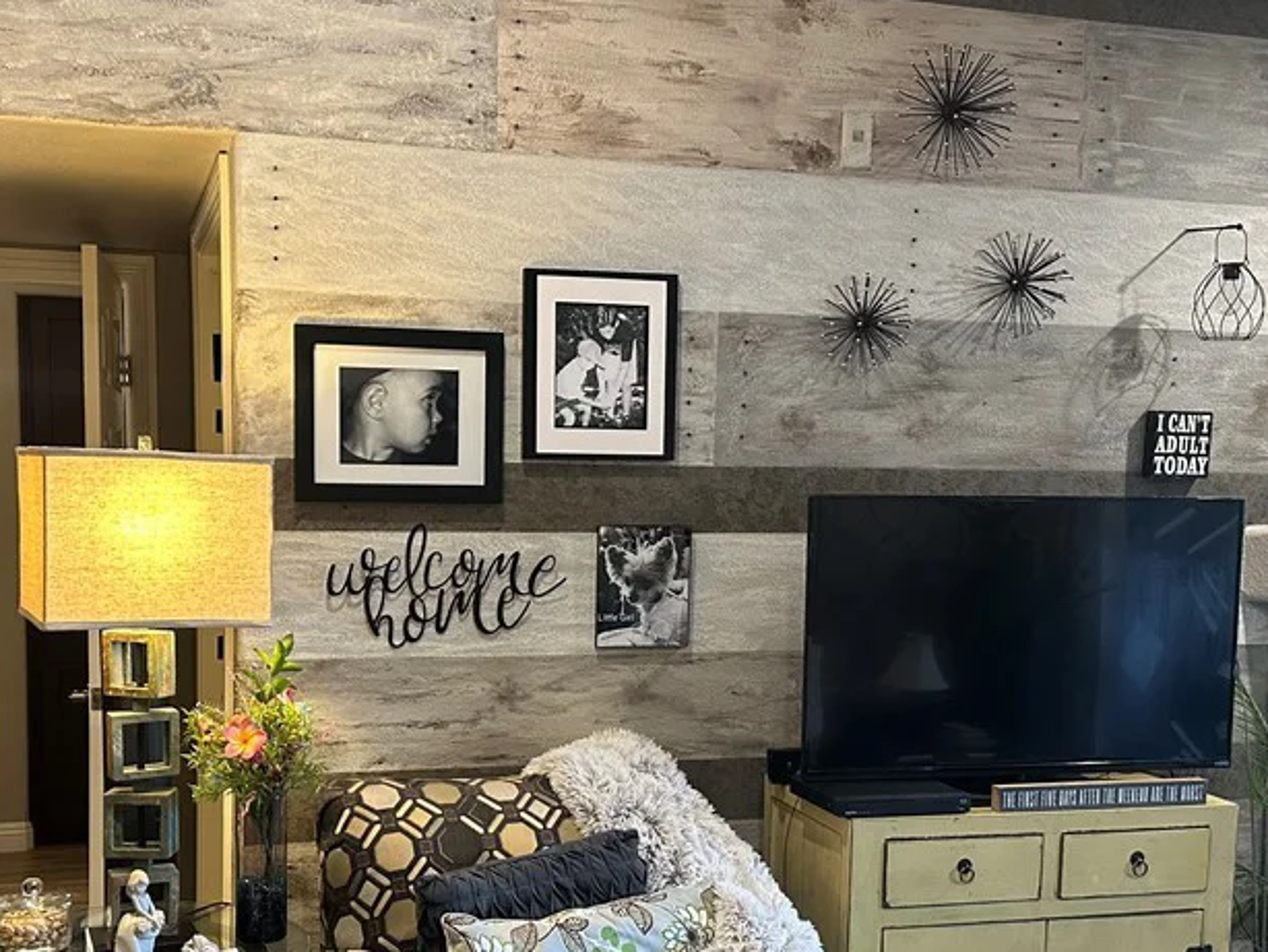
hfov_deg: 46.5
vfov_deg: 35.7
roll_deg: -1.5
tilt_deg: -3.6
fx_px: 1466
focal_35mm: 40
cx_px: 510
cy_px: 622
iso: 320
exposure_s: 1/60
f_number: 1.78
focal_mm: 6.86
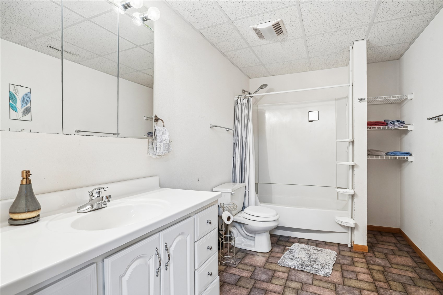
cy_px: 148
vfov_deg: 67.4
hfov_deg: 90.0
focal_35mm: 18
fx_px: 221
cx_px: 222
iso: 400
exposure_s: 1/6
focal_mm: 18
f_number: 9
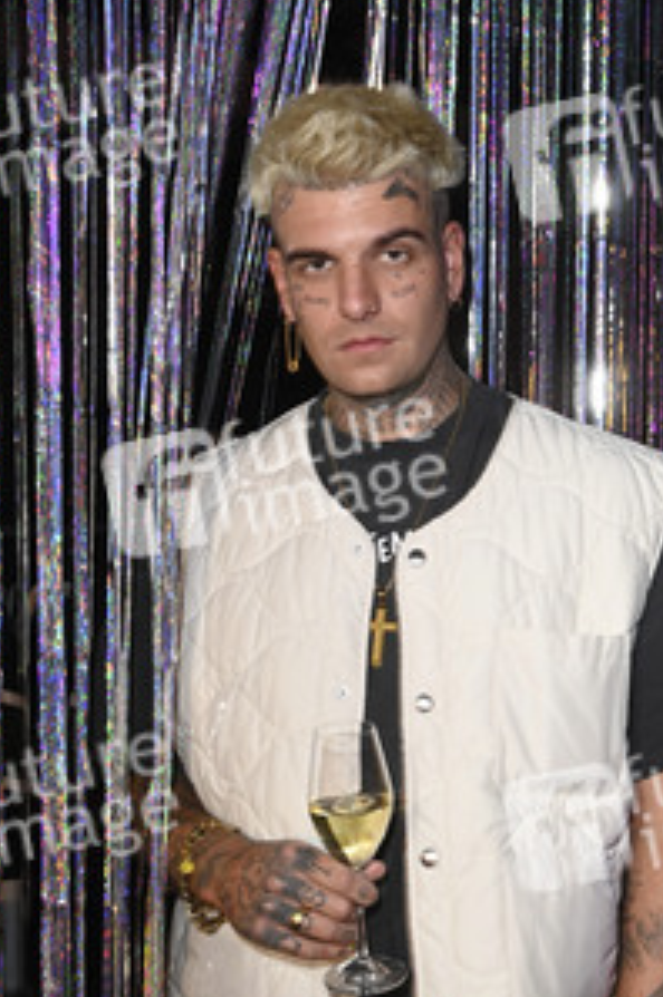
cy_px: 646
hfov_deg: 28.6
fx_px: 1301
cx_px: 372
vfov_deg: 41.5
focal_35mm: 47
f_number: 5.6
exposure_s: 1/40
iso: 2000
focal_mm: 35
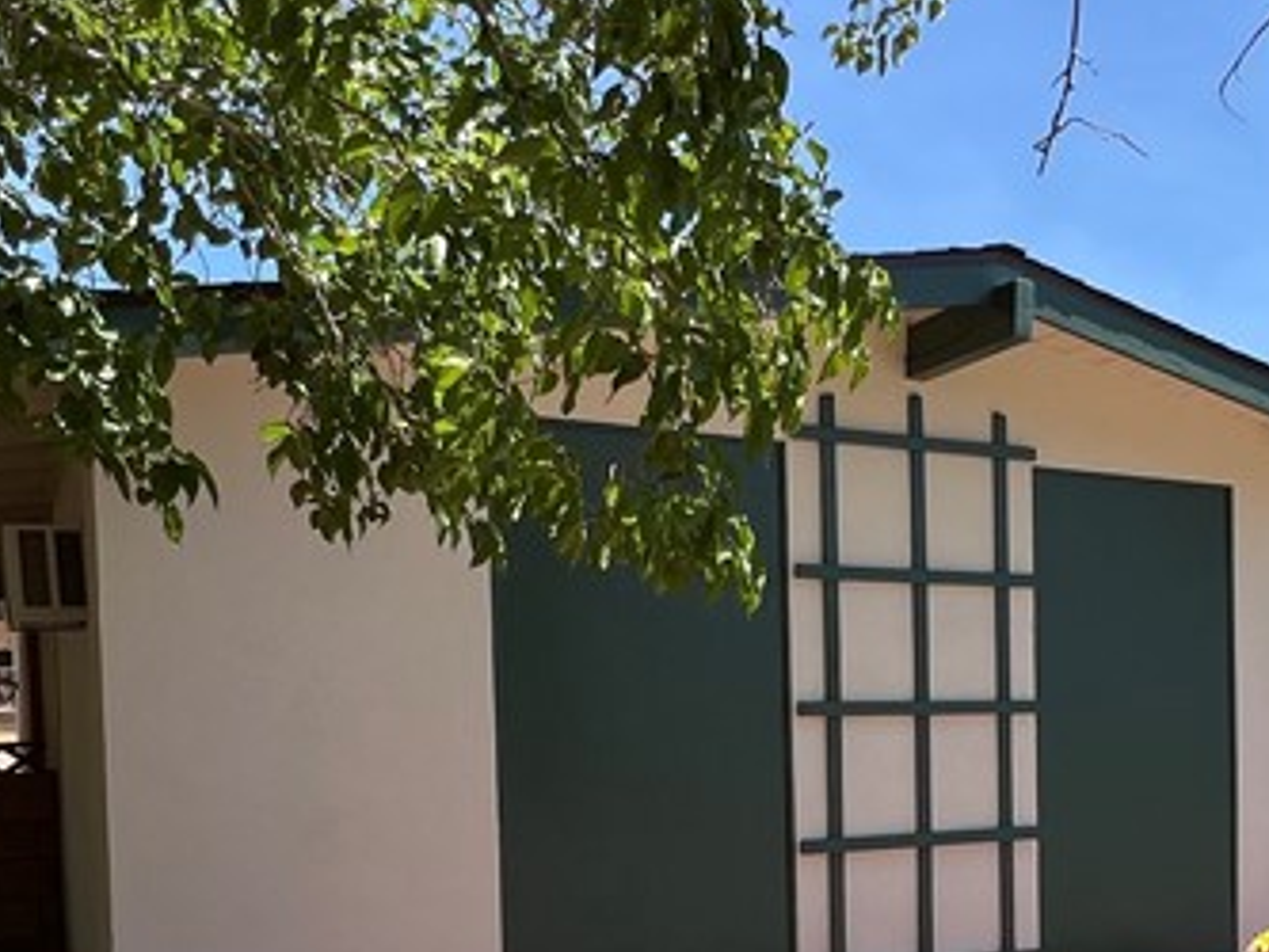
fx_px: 1467
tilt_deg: -2.8
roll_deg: +0.6
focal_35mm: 40
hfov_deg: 44.6
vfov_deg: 34.5
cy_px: 803
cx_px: 1010
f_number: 1.8
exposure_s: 1/1179
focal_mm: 1.57
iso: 32
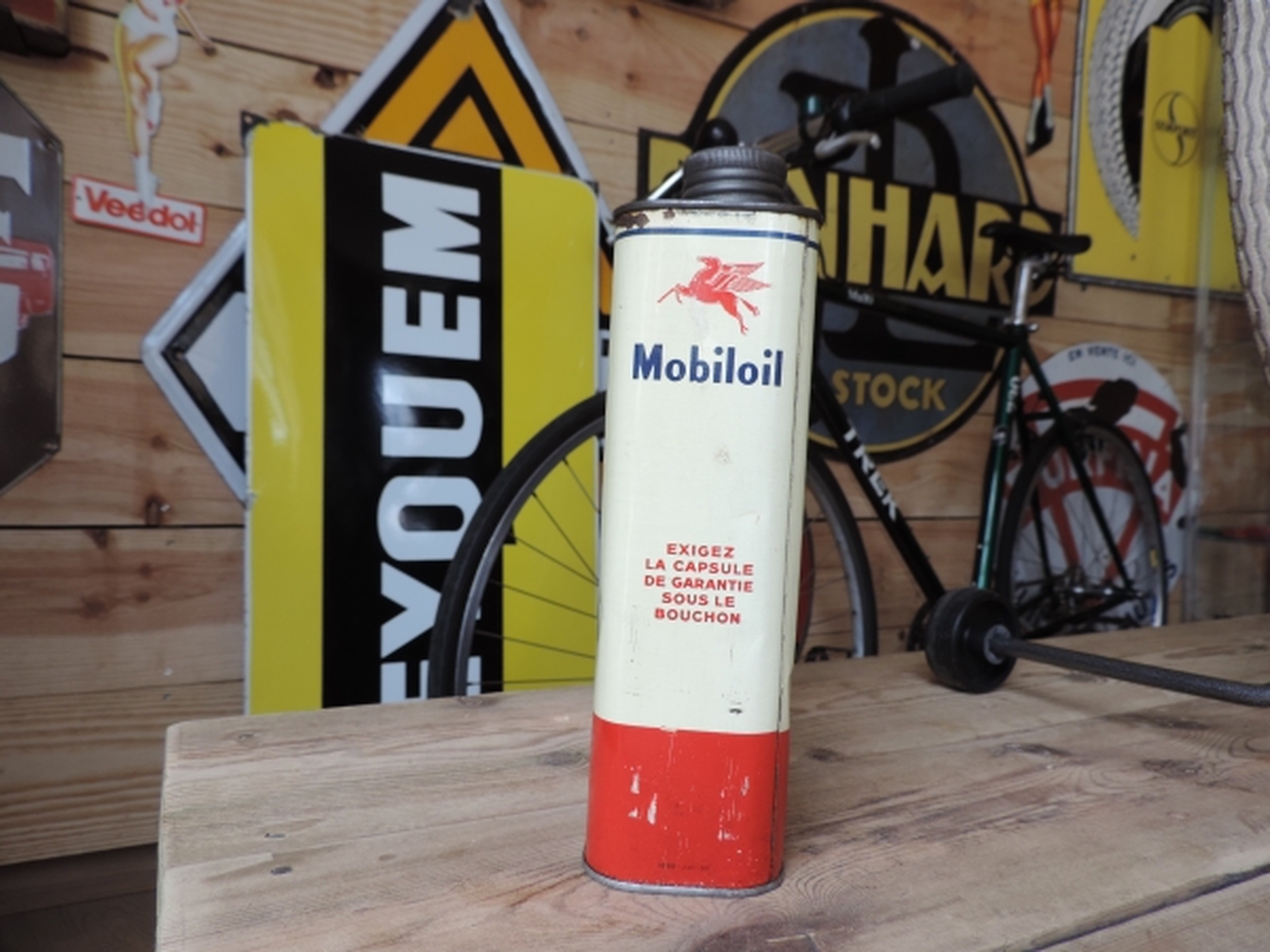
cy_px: 476
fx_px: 881
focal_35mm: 24
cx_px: 635
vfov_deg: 56.8
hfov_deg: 71.6
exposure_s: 1/40
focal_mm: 4.3
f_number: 3
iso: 80
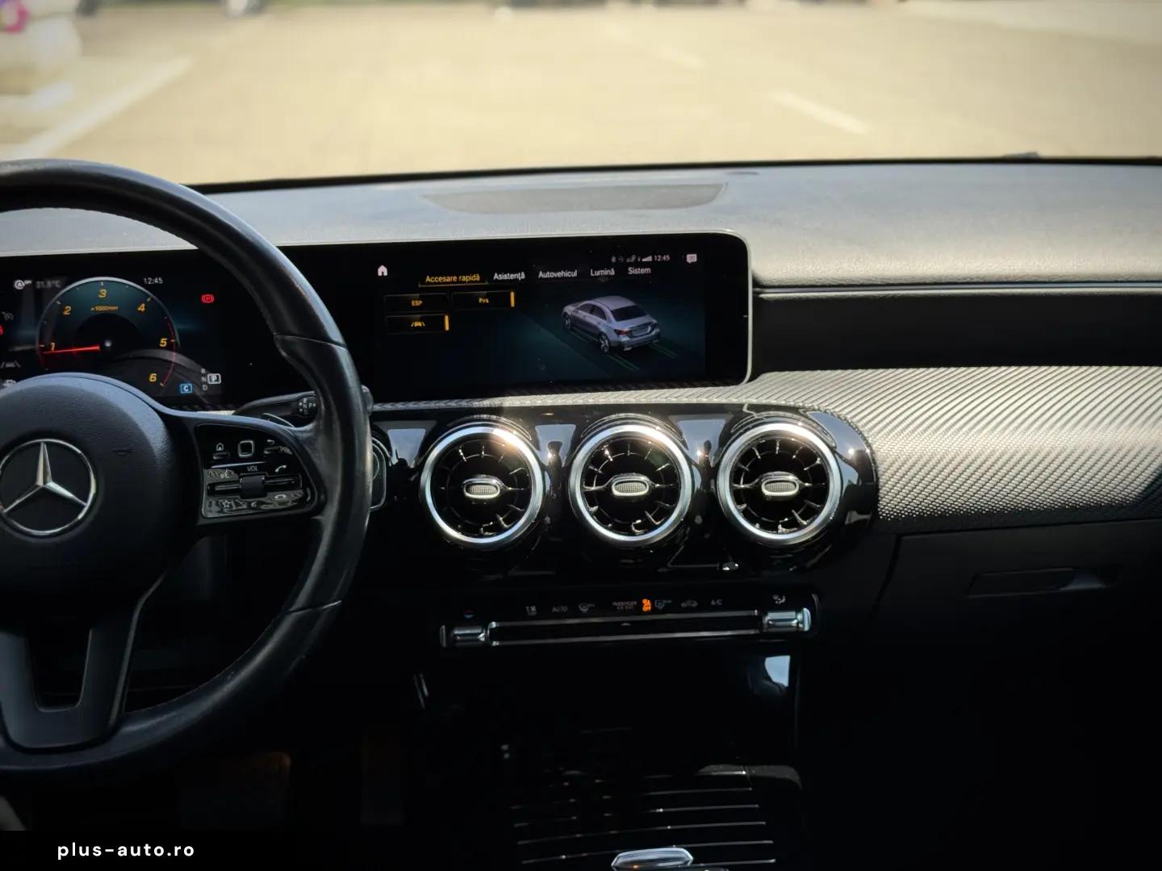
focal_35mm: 48
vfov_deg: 30.3
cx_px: 581
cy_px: 436
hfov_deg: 39.7
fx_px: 1611
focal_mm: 6.76
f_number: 1.78
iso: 64
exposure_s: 1/251
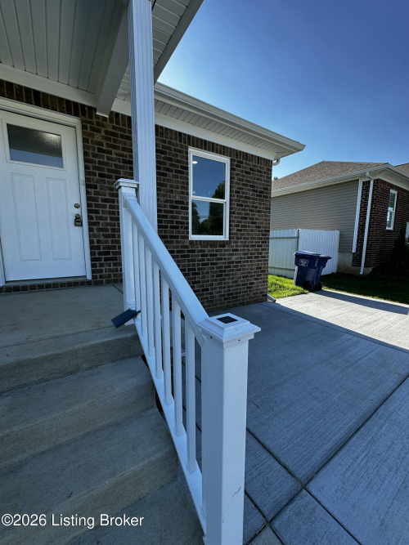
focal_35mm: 14
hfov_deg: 85.7
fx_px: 221
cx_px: 204
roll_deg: +0.1
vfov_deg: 102.1
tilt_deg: -6.3
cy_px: 272
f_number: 2.2
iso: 40
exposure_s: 1/485
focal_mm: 2.22
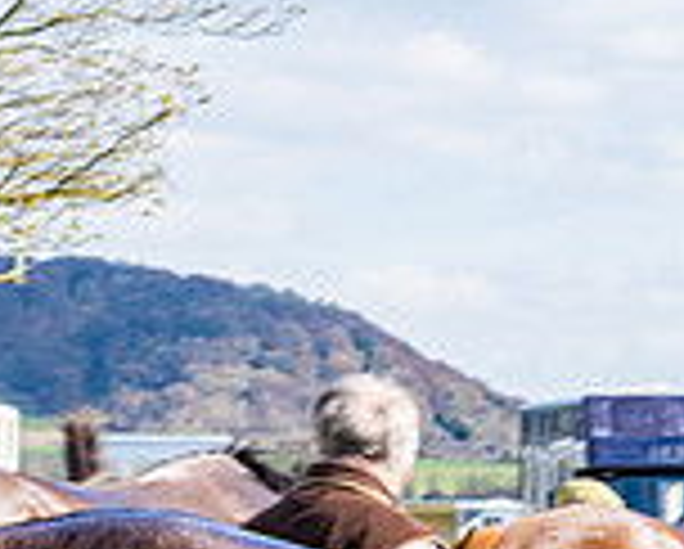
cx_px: 632
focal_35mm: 278
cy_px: 896
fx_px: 5635
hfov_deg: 6.9
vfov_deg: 5.5
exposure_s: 1/100
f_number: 8
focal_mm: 65
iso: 50
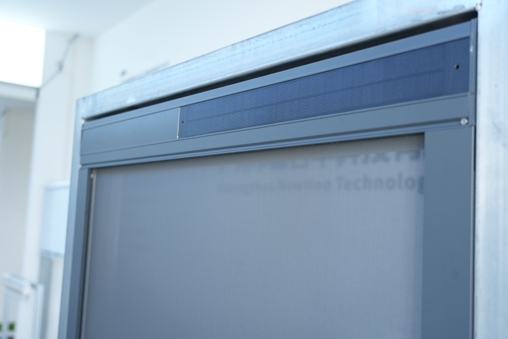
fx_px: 564
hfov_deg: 48.5
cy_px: 170
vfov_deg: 33.4
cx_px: 254
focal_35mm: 40
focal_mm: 40
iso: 500
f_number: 4
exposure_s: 1/60
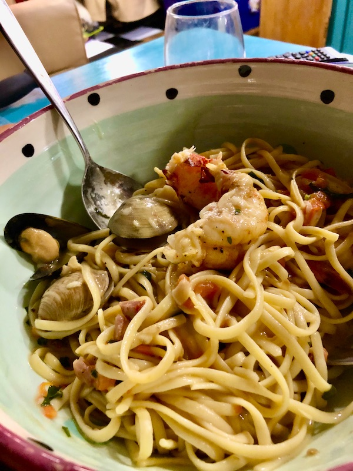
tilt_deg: -41.7
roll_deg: +7.3
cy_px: 236
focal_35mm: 28
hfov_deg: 49.7
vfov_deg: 63.4
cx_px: 176
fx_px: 381
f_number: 1.8
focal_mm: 4
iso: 125
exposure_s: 1/4
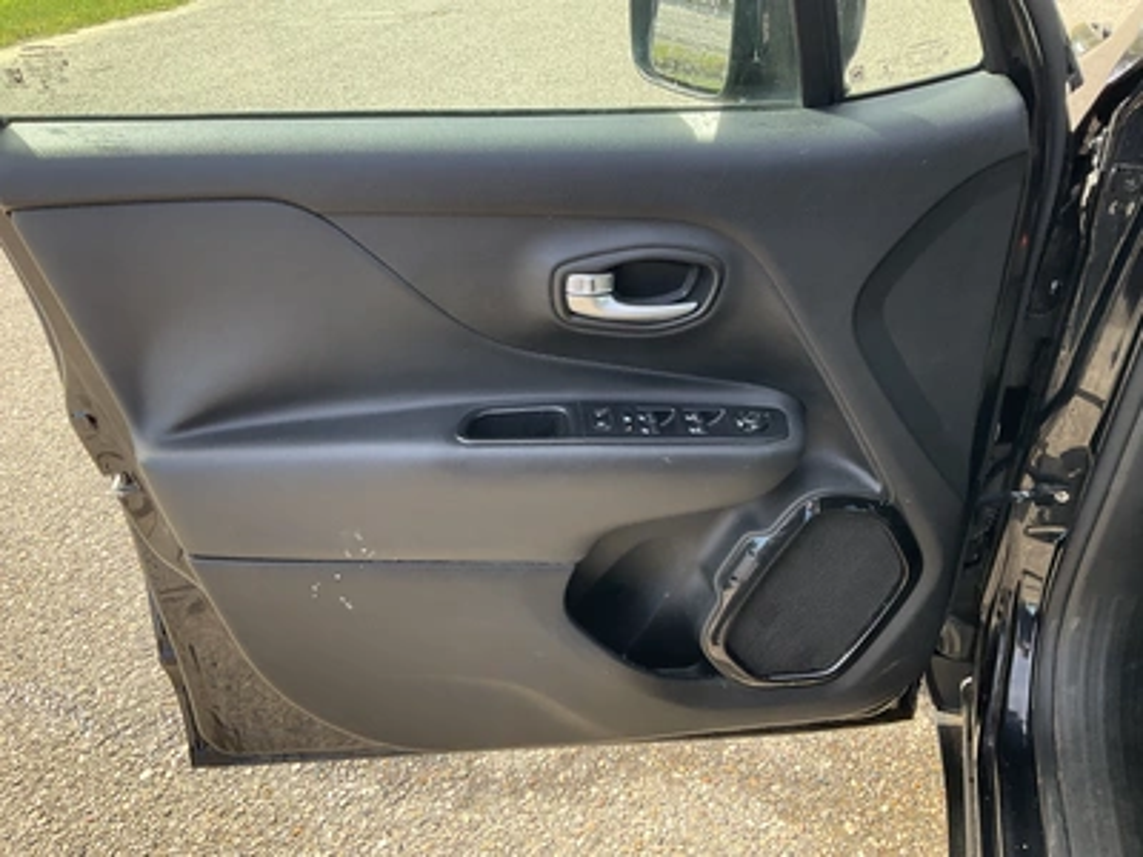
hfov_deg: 61.7
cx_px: 572
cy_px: 428
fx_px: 958
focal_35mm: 29
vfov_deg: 48.2
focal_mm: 3
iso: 25
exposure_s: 1/172
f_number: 1.8
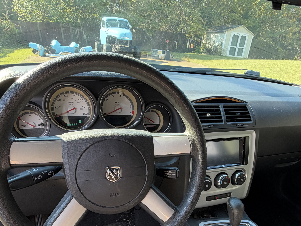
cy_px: 166
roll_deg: -5.7
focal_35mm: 25
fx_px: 217
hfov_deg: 69.2
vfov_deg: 52.8
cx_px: 167
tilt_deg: -30.2
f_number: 2.2
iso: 100
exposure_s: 1/121
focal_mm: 2.22
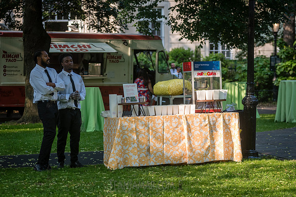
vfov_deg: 9.6
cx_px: 167
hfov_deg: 14.3
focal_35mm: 143
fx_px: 1179
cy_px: 107
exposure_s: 1/640
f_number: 4
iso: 500
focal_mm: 120
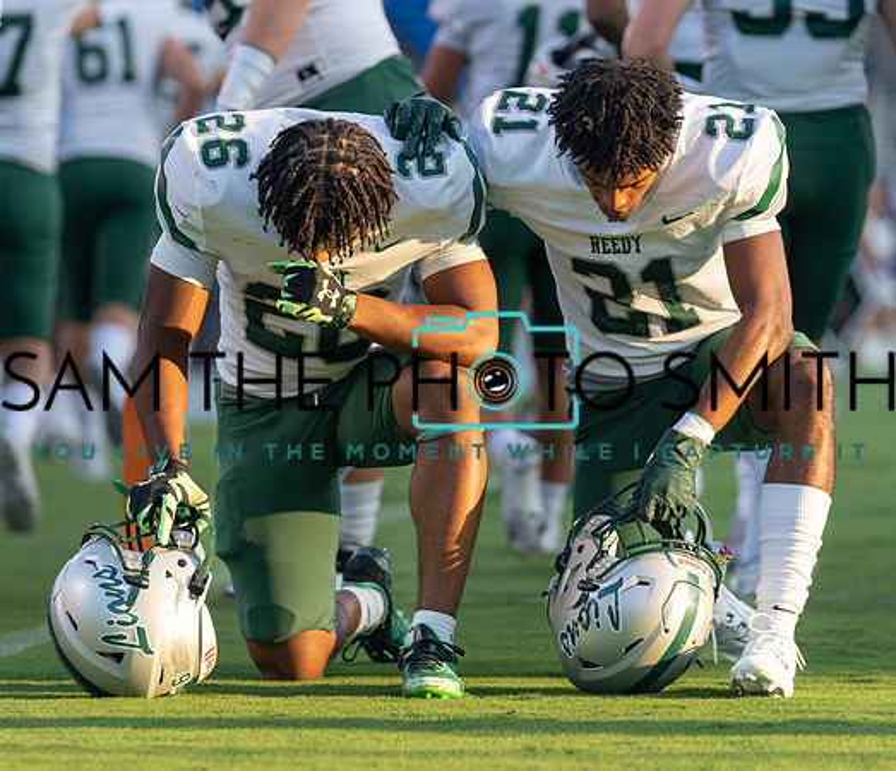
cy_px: 307
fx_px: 7799
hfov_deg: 6.6
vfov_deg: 5.7
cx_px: 240
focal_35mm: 286
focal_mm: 174
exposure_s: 1/1250
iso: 500
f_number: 3.2
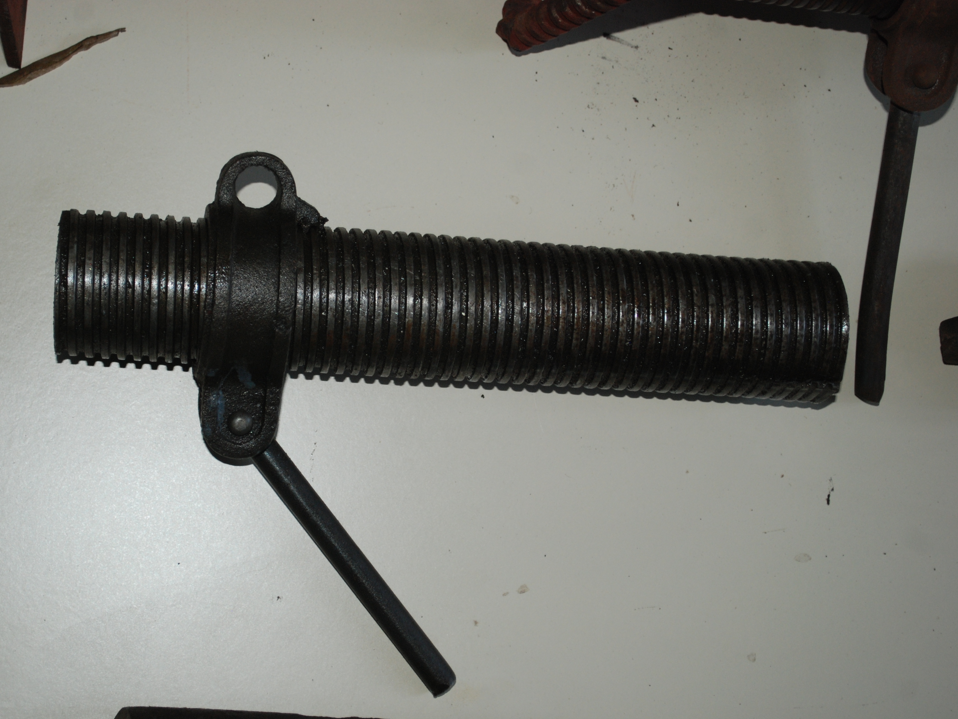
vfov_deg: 22.6
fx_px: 1799
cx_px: 429
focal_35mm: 65
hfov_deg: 29.8
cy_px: 359
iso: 400
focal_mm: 40
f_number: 5.3
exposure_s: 1/60
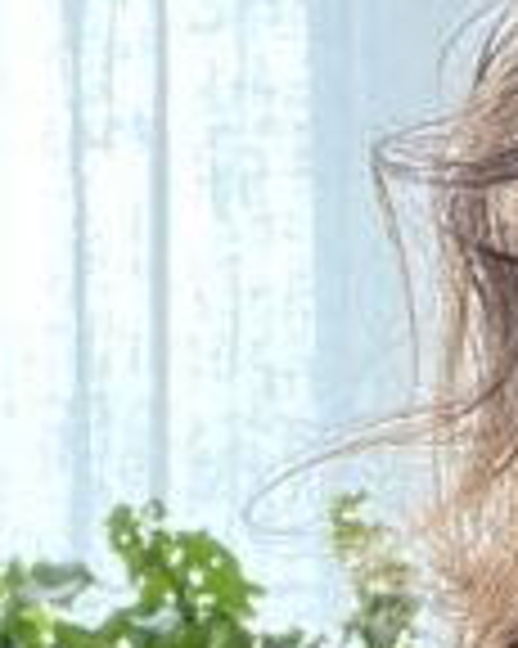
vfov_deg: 11.0
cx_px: 486
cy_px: 1174
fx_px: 3127
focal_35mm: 163
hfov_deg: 9.4
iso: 400
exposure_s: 1/58
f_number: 2.2
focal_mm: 2.71
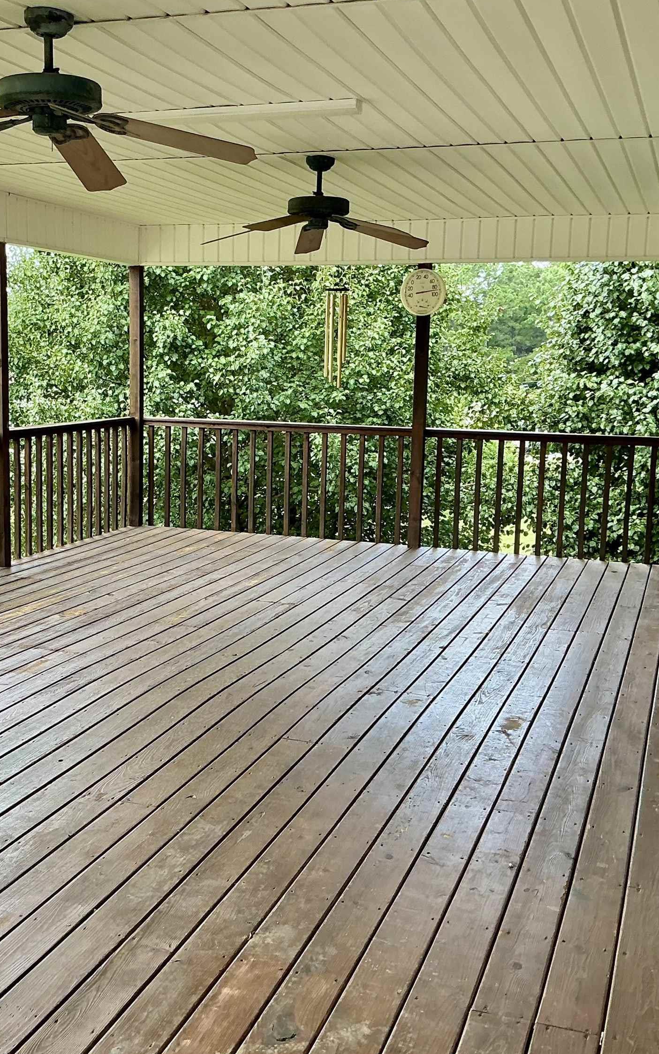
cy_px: 535
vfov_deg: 47.2
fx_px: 1207
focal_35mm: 42
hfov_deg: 30.4
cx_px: 229
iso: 20
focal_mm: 3
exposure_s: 1/120
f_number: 1.8
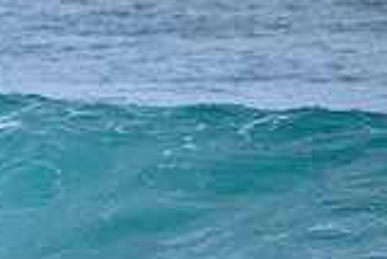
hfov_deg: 1.0
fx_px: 21401
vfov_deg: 0.7
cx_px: -413
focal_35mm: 1989
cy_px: 214
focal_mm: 400
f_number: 5.6
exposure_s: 1/2000
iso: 560
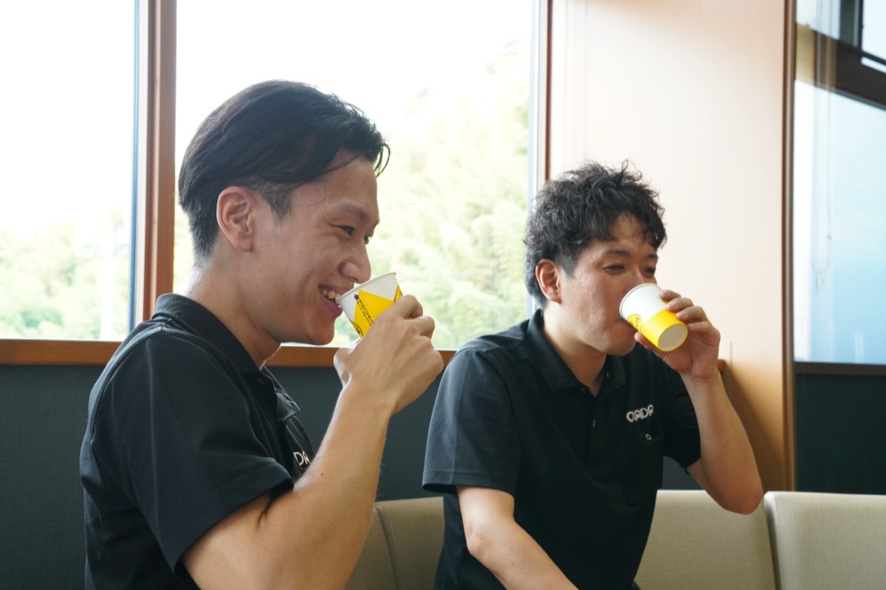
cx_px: 443
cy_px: 295
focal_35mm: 59
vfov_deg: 23.0
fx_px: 1451
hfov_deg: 33.9
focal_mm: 59
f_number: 9
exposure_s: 1/100
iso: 2000
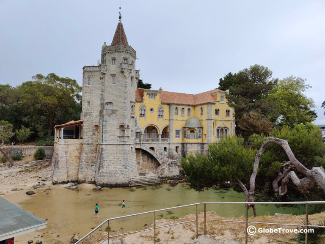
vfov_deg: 58.9
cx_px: 162
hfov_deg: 73.9
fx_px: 216
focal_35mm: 23
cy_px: 122
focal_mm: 6.06
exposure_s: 1/2710
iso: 64
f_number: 1.8
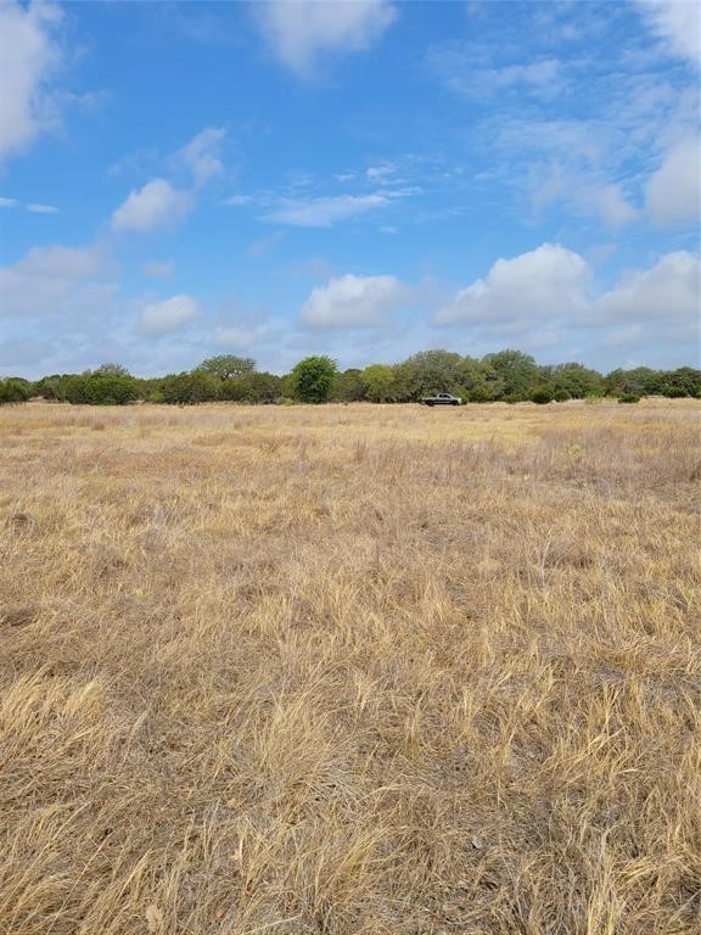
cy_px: 468
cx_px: 350
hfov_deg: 53.1
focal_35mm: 26
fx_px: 702
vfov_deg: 67.3
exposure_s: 1/2005
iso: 40
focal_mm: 5.4
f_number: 1.8
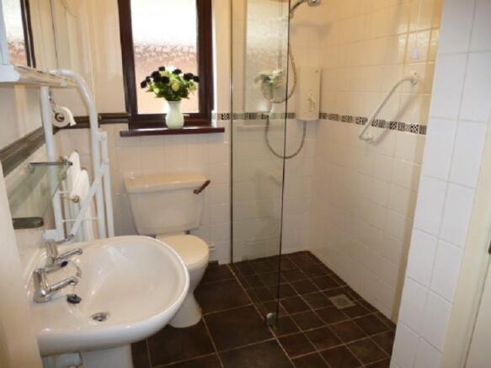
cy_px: 184
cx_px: 246
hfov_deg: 71.6
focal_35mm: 24
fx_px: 340
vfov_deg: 56.8
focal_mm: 4.3
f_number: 3.3
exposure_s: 1/60
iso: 400
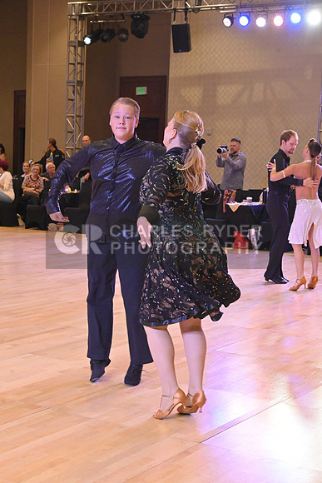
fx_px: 871
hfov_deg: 20.9
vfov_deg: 31.0
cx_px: 161
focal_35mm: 65
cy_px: 242
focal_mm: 65
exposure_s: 1/200
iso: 6400
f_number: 9
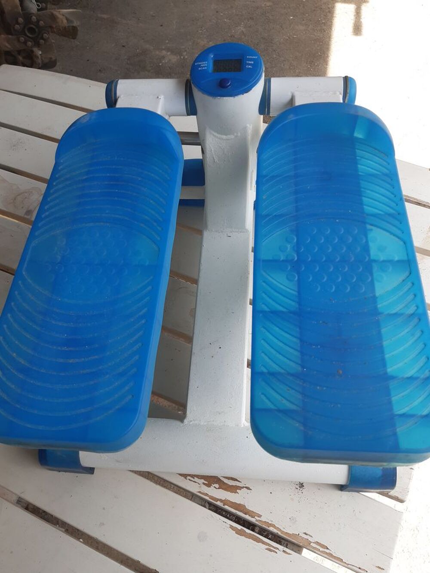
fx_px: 431
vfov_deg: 67.3
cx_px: 215
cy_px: 286
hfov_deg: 53.1
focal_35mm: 26
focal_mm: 3.92
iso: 40
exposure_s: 1/318
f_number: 1.7
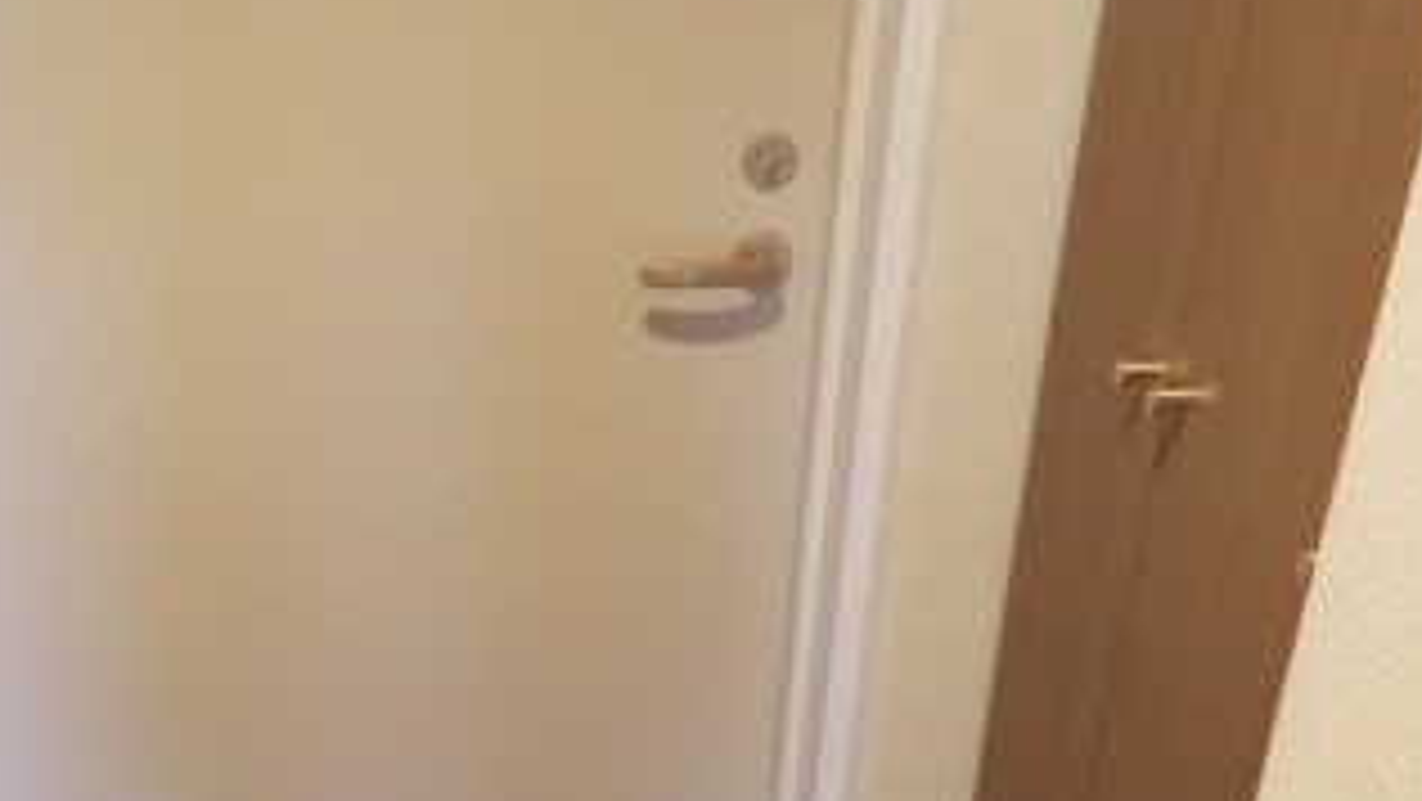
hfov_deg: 38.0
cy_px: 1044
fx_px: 1999
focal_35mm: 53
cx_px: 324
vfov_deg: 20.6
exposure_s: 1/30
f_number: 3.2
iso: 800
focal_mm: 4.3
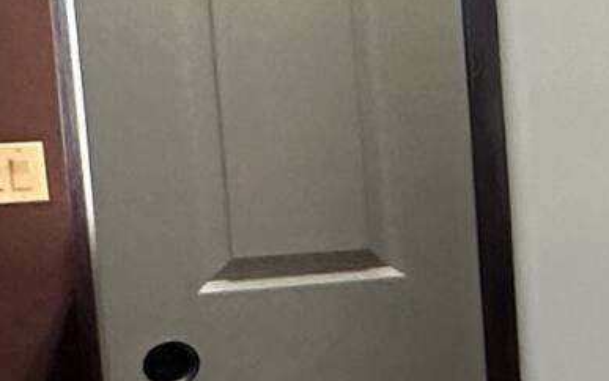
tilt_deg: -6.0
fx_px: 1909
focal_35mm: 115
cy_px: 250
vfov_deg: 11.4
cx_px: 1692
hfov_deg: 12.0
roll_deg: -0.6
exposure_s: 1/120
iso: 250
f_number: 2.2
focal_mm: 2.22
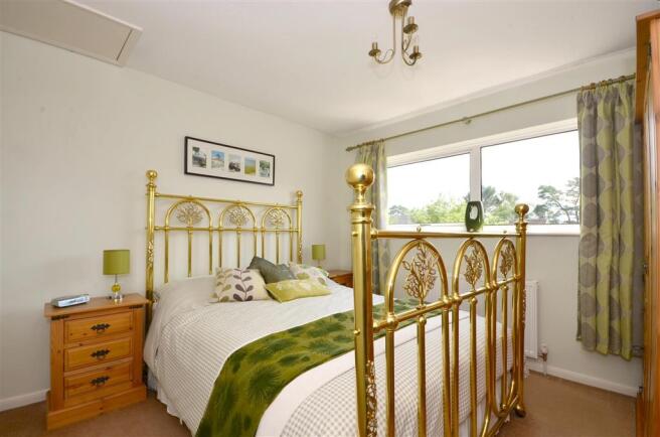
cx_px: 330
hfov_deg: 100.5
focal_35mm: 15
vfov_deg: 77.0
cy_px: 218
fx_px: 274
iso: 200
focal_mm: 10
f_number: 11
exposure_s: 1/40
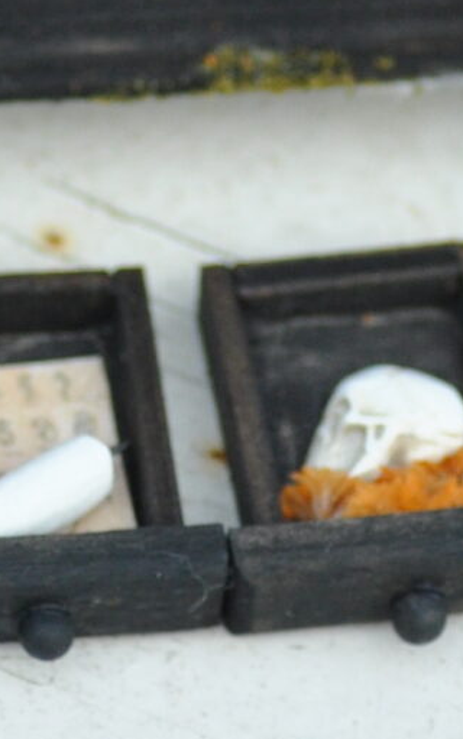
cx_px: 275
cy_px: -766
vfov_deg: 3.0
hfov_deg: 1.9
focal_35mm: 688
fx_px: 13871
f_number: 3.5
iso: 640
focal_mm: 90
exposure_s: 1/640
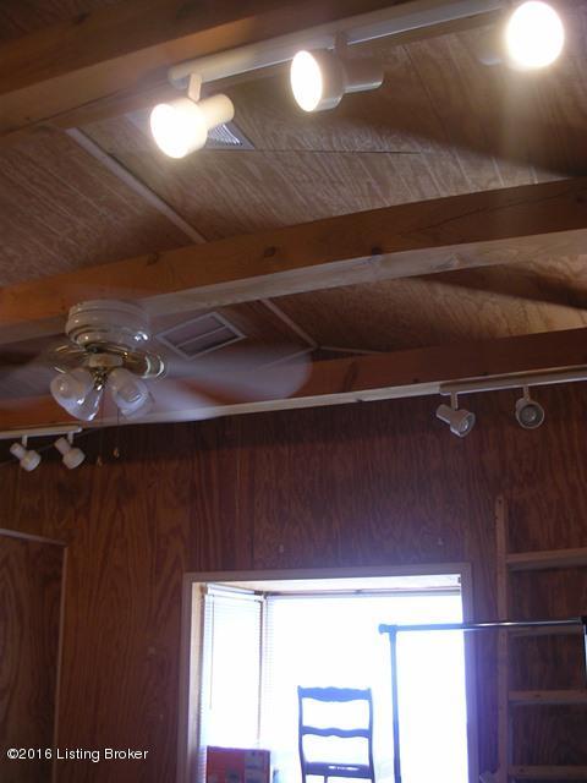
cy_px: 392
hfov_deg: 37.7
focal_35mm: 38
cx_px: 294
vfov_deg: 49.0
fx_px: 859
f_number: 2.8
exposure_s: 1/19.7
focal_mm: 5.8
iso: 50
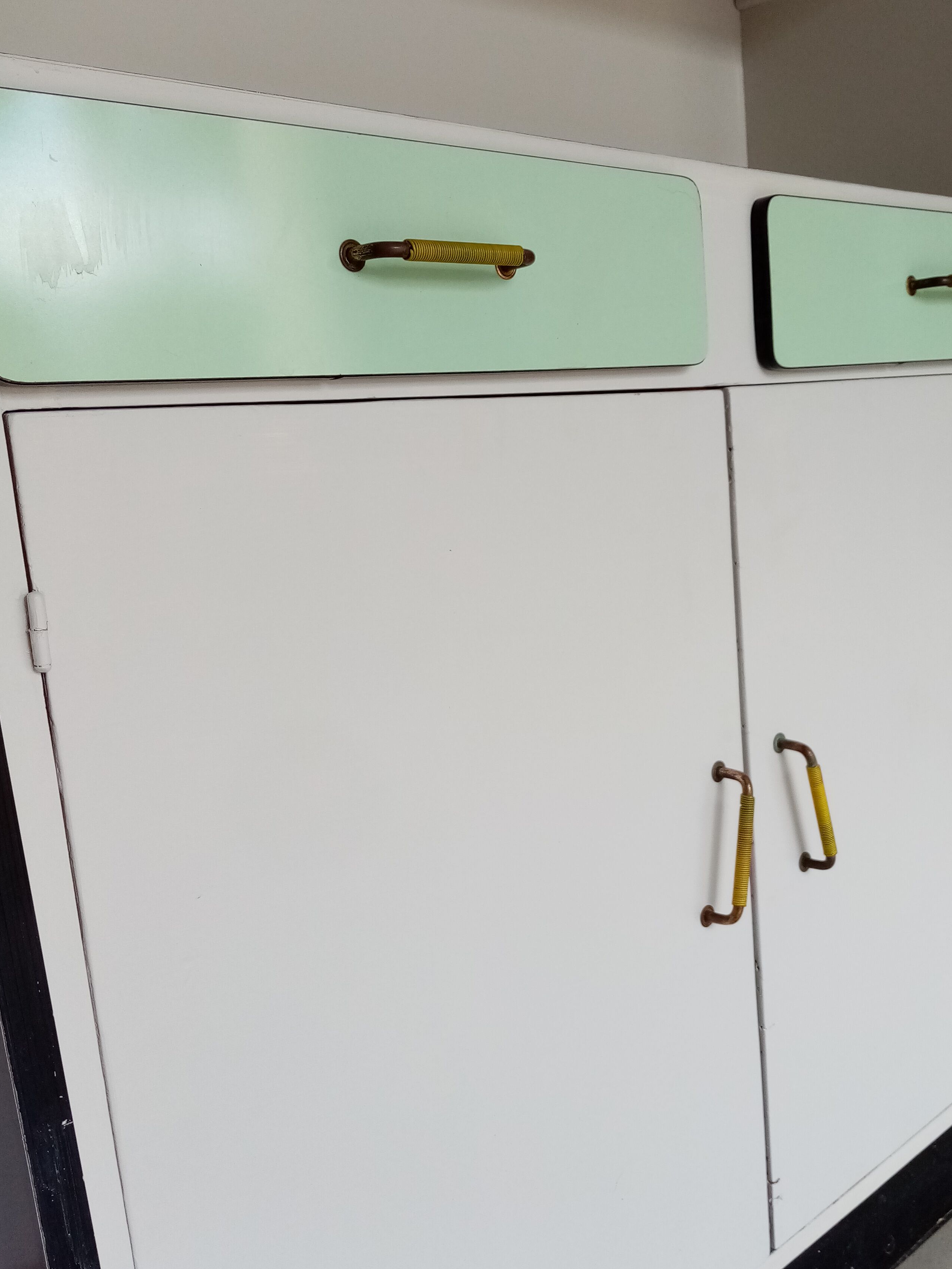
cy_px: 637
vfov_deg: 56.8
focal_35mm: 32
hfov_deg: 44.0
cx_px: 546
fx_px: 1173
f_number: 1.8
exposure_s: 1/100
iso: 136
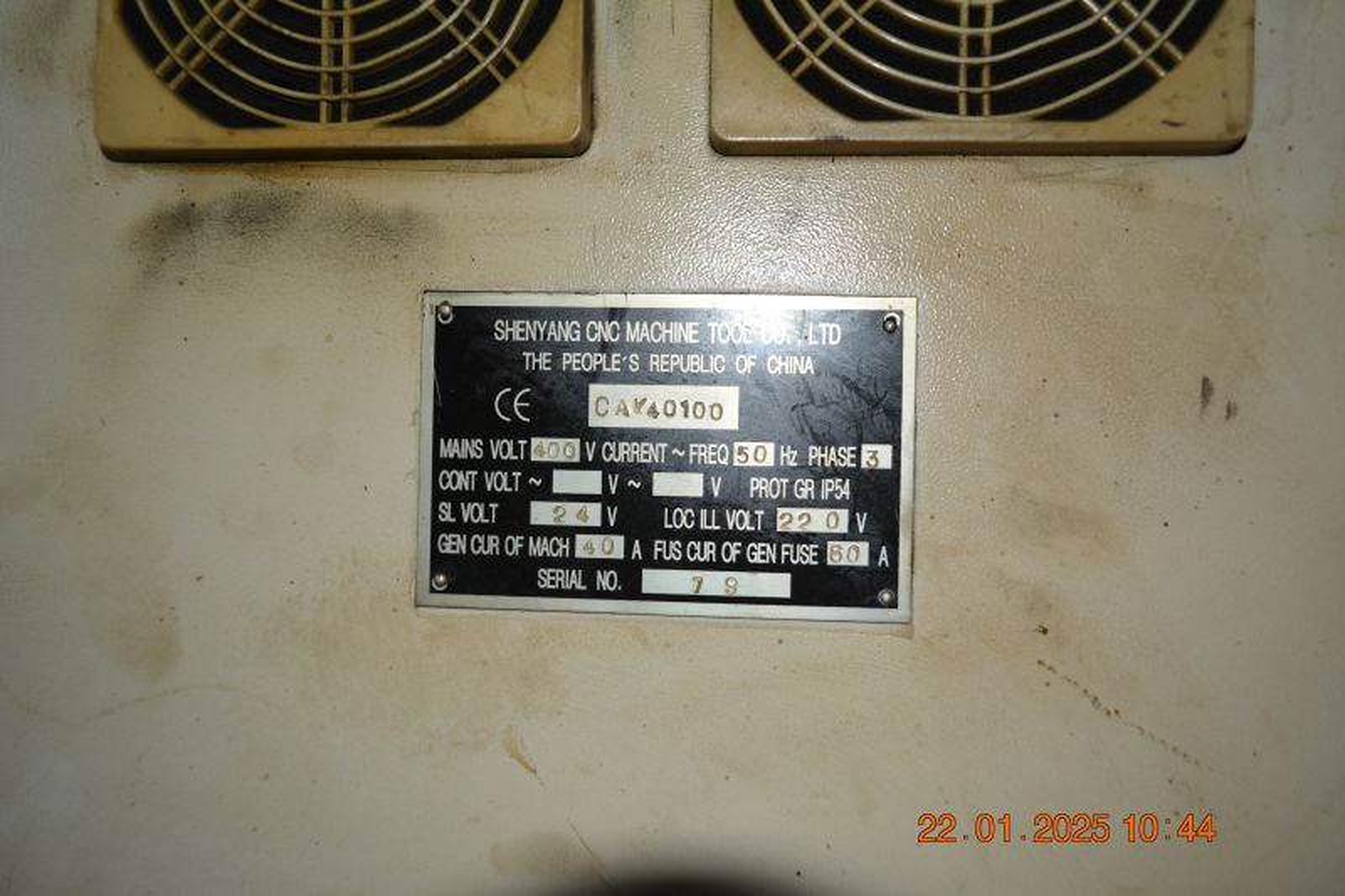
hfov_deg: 67.4
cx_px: 672
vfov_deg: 47.9
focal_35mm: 27
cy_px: 448
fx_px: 1008
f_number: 3.5
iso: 140
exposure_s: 1/60
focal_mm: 18
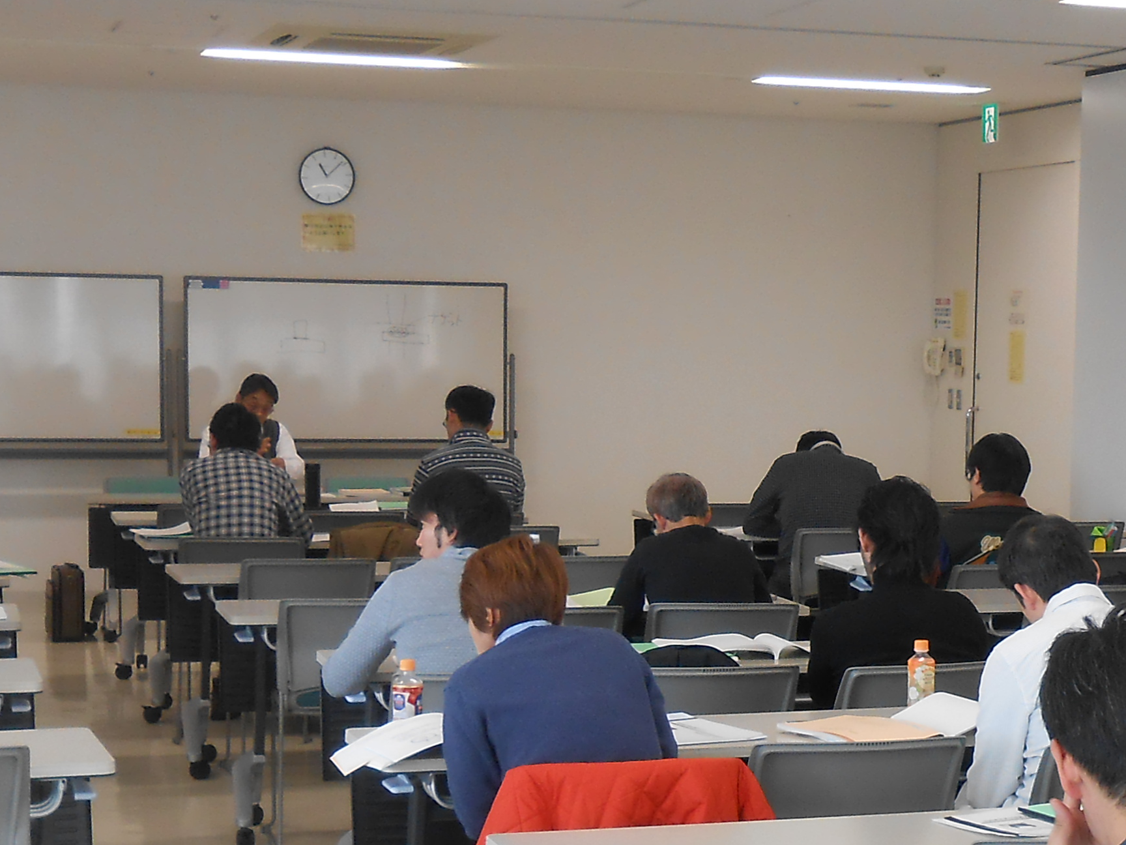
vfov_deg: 18.3
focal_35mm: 80
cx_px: 770
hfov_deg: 24.3
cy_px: 638
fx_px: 2602
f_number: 3.8
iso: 100
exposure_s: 1/30
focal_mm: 5.3
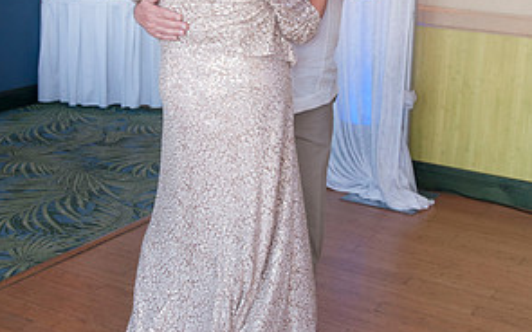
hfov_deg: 32.5
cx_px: 264
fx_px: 913
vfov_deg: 20.5
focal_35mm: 63
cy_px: 92
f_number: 5.6
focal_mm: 27
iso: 400
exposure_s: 1/60
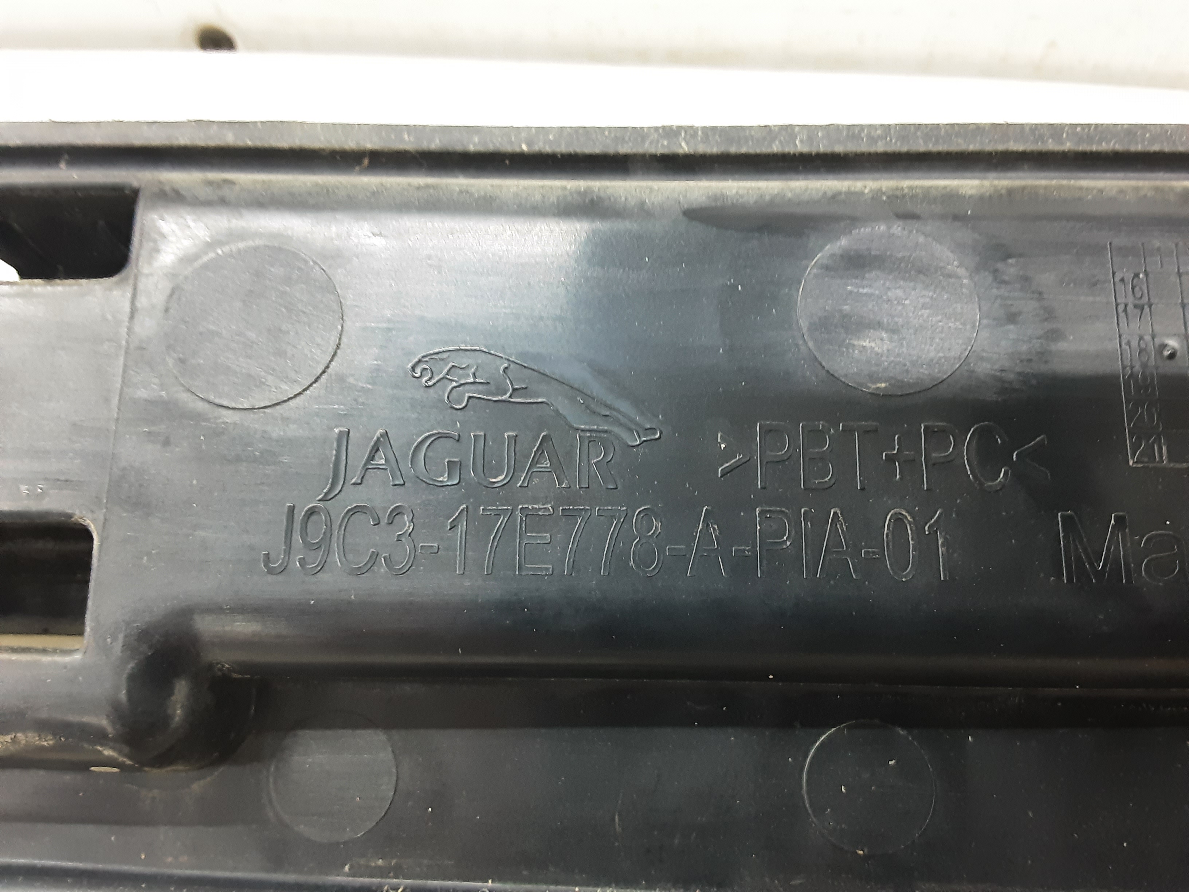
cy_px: 446
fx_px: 927
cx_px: 594
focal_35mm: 27
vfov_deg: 51.4
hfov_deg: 65.3
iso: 250
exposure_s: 1/25
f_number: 1.9
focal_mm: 2.91
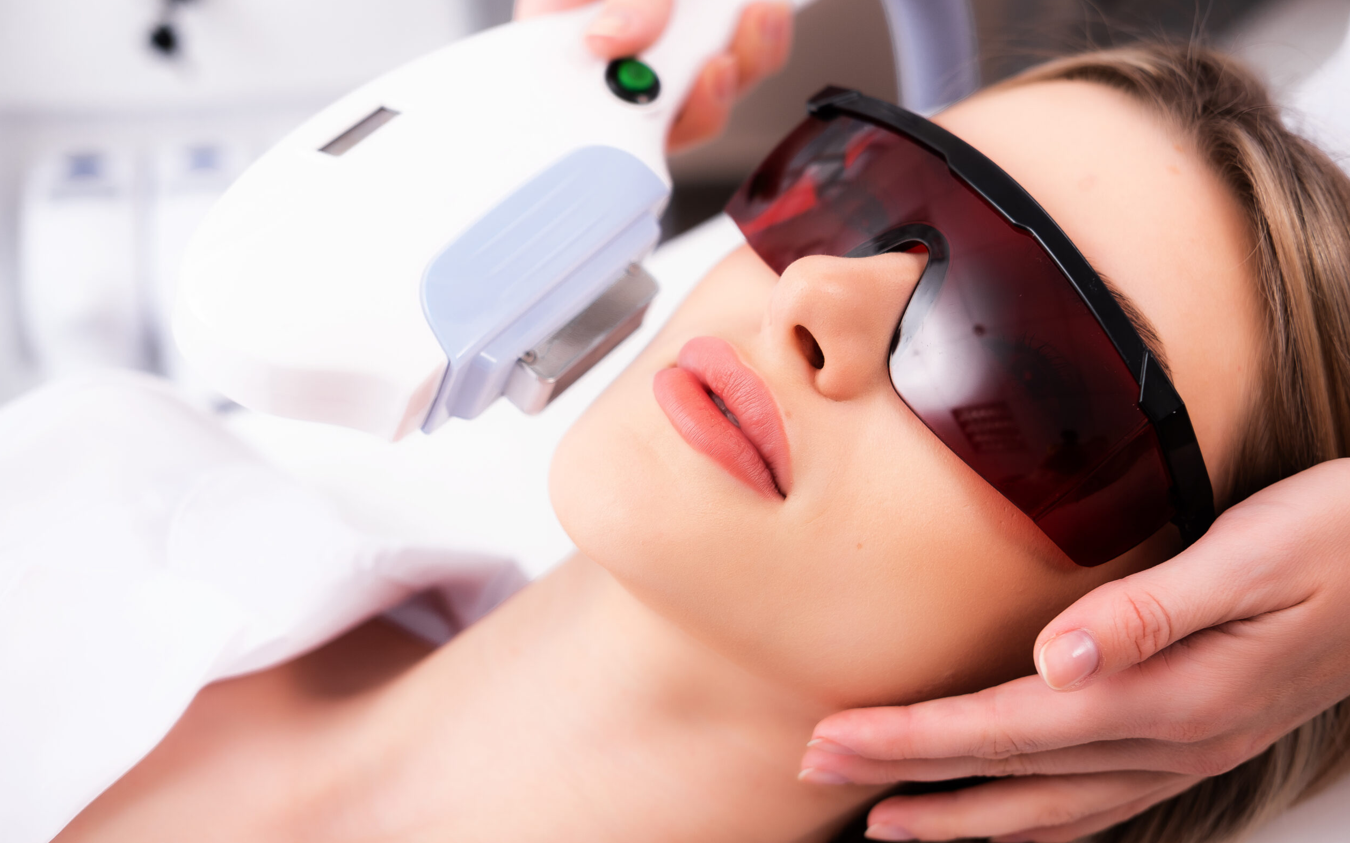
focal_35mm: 55
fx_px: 2023
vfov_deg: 23.5
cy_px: 411
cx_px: 667
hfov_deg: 36.9
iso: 100
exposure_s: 1/125
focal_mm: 35
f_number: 2.5
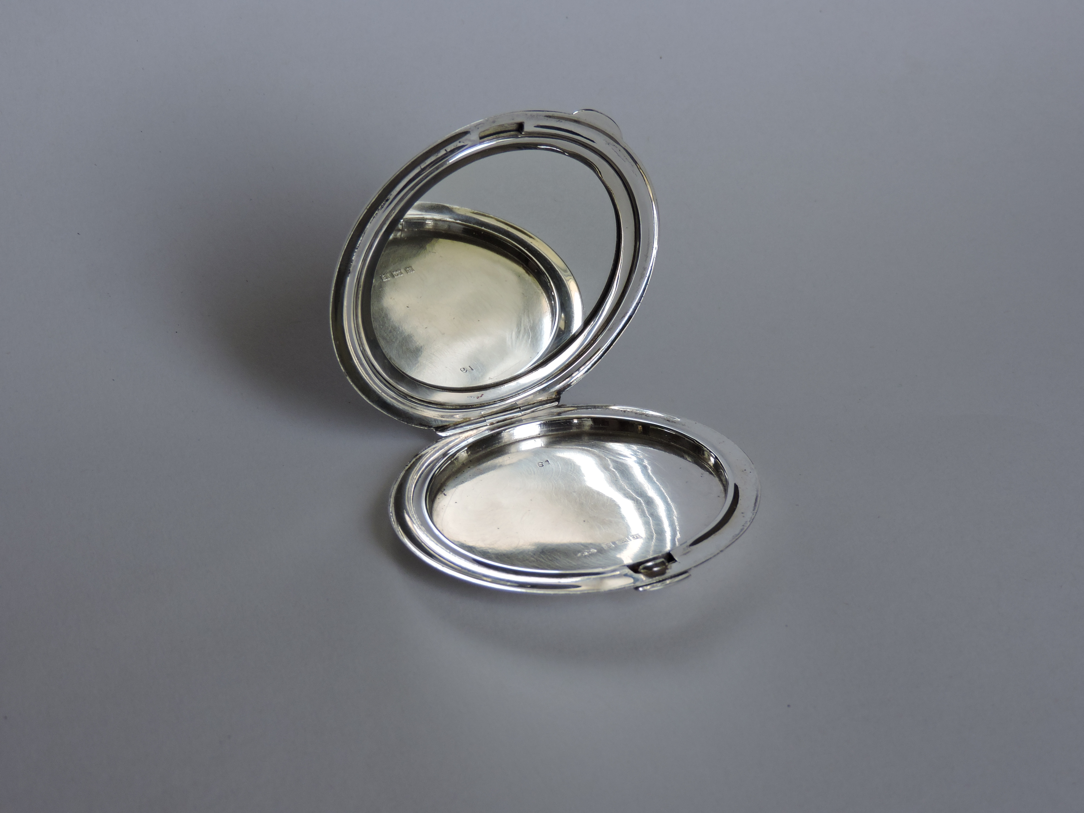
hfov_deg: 27.8
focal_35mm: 70
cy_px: 406
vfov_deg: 21.0
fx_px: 2192
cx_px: 542
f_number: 3.9
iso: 100
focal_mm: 12.5
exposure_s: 1/100
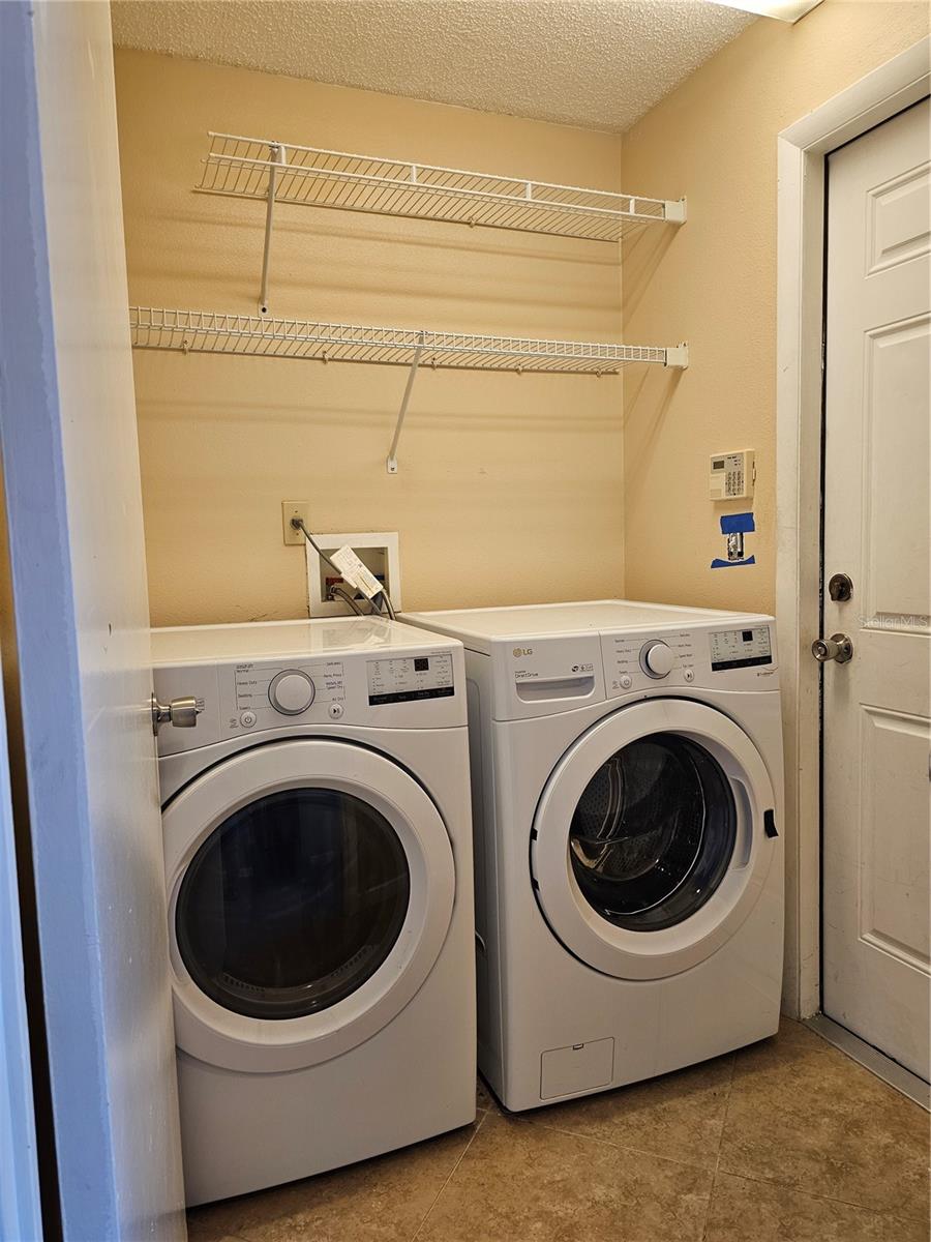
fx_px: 825
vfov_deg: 73.9
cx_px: 466
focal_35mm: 23
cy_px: 621
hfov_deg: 58.9
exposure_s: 1/120
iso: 125
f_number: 1.7
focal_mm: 6.3
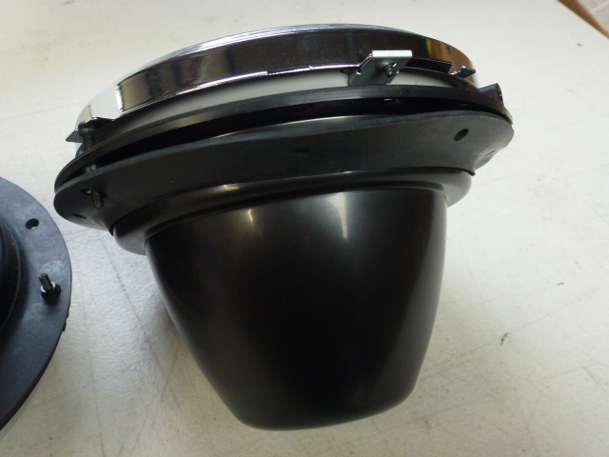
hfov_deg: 55.4
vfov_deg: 42.9
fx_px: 581
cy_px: 228
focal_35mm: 33
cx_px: 304
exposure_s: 1/30
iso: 400
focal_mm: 5.9
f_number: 3.6
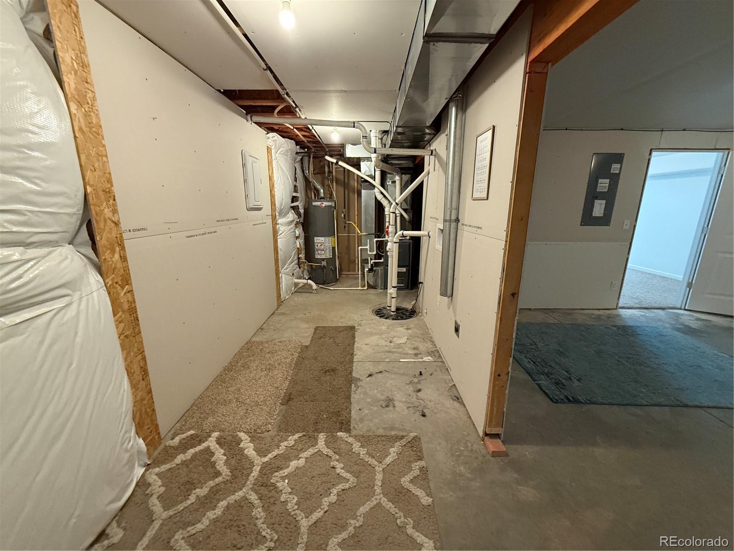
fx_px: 297
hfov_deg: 102.1
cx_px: 367
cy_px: 276
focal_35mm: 14
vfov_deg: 85.7
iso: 500
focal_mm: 2.22
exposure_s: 1/60
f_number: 2.2
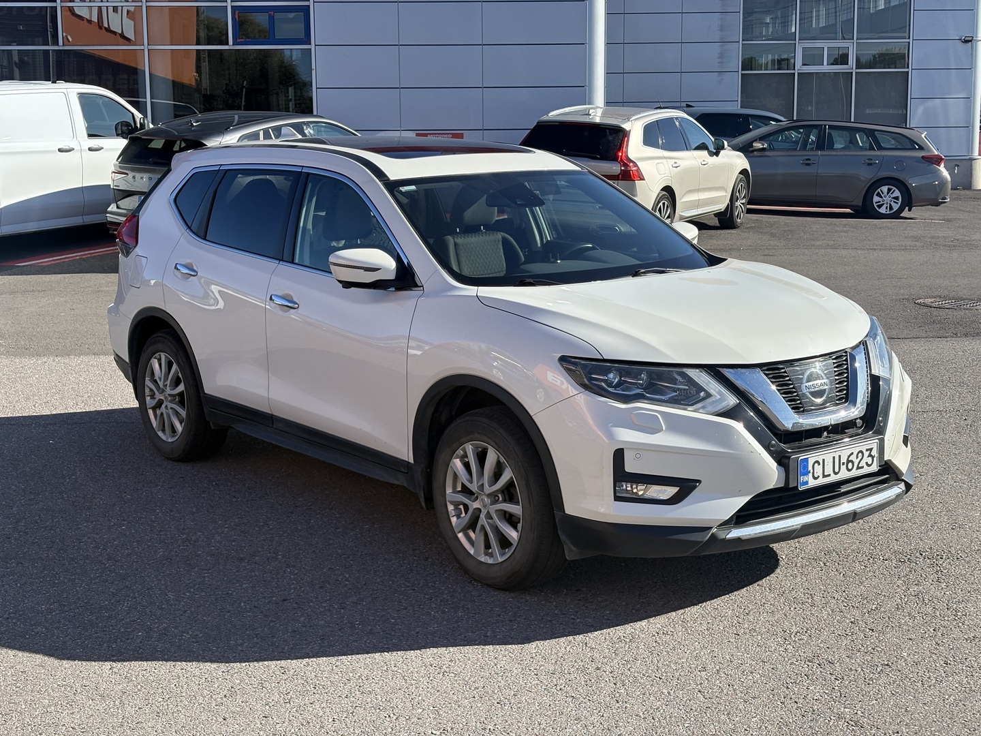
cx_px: 490
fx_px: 1474
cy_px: 368
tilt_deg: -8.6
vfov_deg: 28.0
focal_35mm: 52
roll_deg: +0.9
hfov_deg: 36.8
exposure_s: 1/1848
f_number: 1.6
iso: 32
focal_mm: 5.96
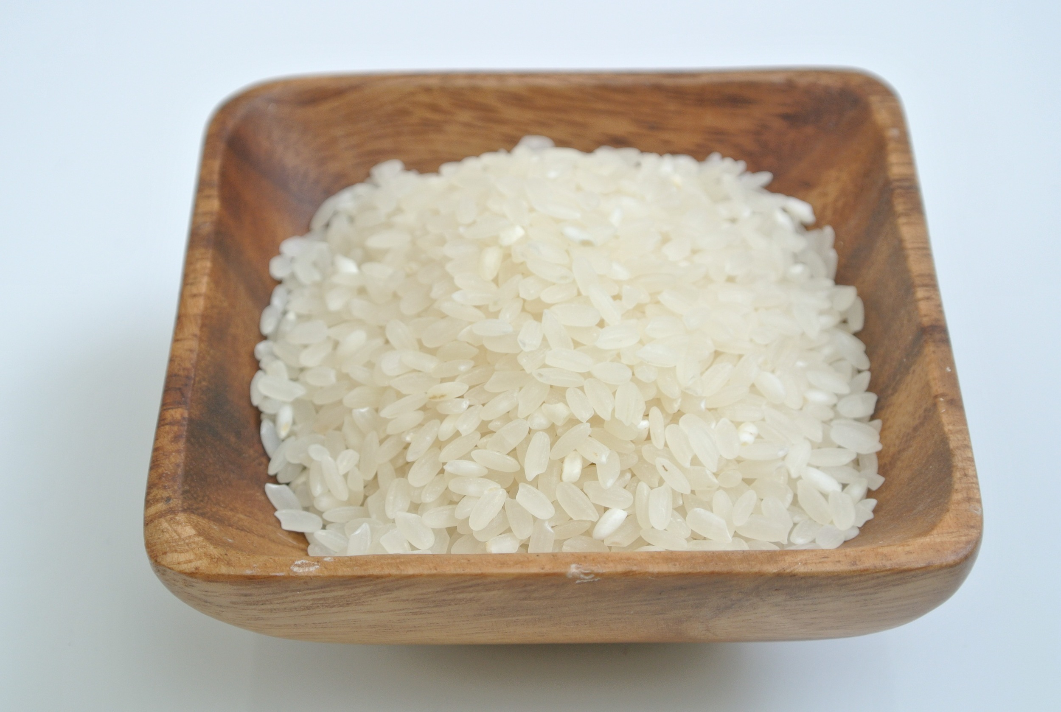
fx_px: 2392
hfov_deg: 25.0
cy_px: 356
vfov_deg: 16.9
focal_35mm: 81
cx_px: 530
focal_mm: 30
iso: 220
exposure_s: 1/60
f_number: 5.6
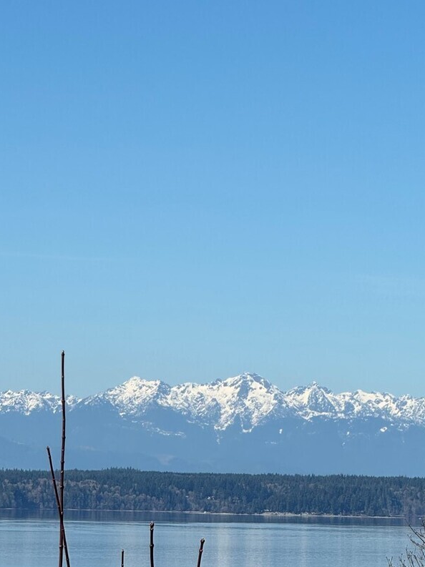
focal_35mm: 218
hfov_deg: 6.8
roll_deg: -0.7
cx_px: 212
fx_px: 3572
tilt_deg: +2.7
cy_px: 331
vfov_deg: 9.1
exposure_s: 1/2817
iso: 50
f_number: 2.8
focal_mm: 15.66
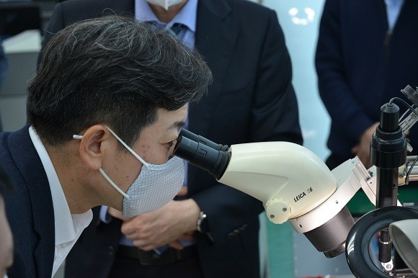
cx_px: 209
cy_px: 139
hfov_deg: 19.5
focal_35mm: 105
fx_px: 1218
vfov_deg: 13.0
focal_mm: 70
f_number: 4.5
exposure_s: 1/125
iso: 900
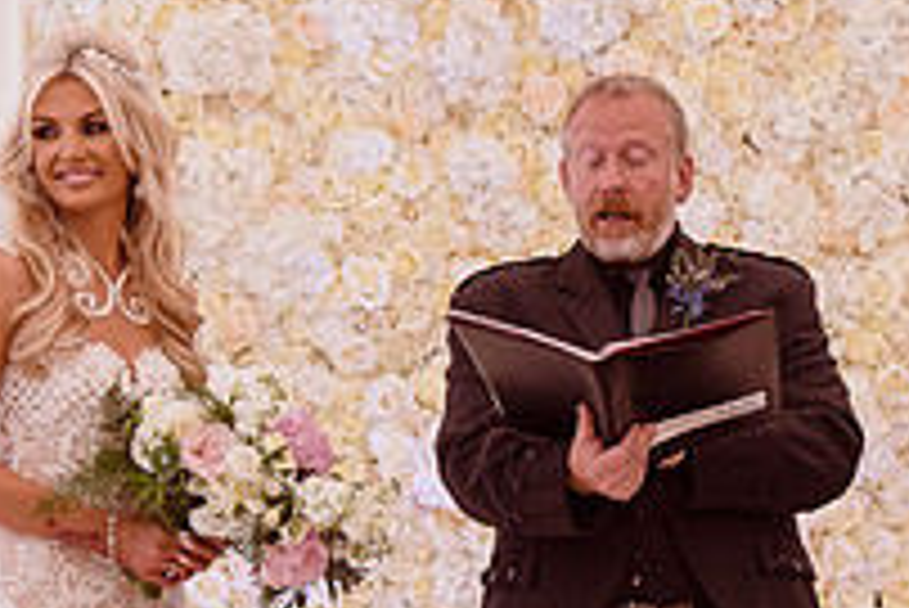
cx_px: 747
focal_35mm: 333
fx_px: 8414
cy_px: 588
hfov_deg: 6.2
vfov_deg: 4.1
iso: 640
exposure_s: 1/250
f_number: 5.6
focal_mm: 116
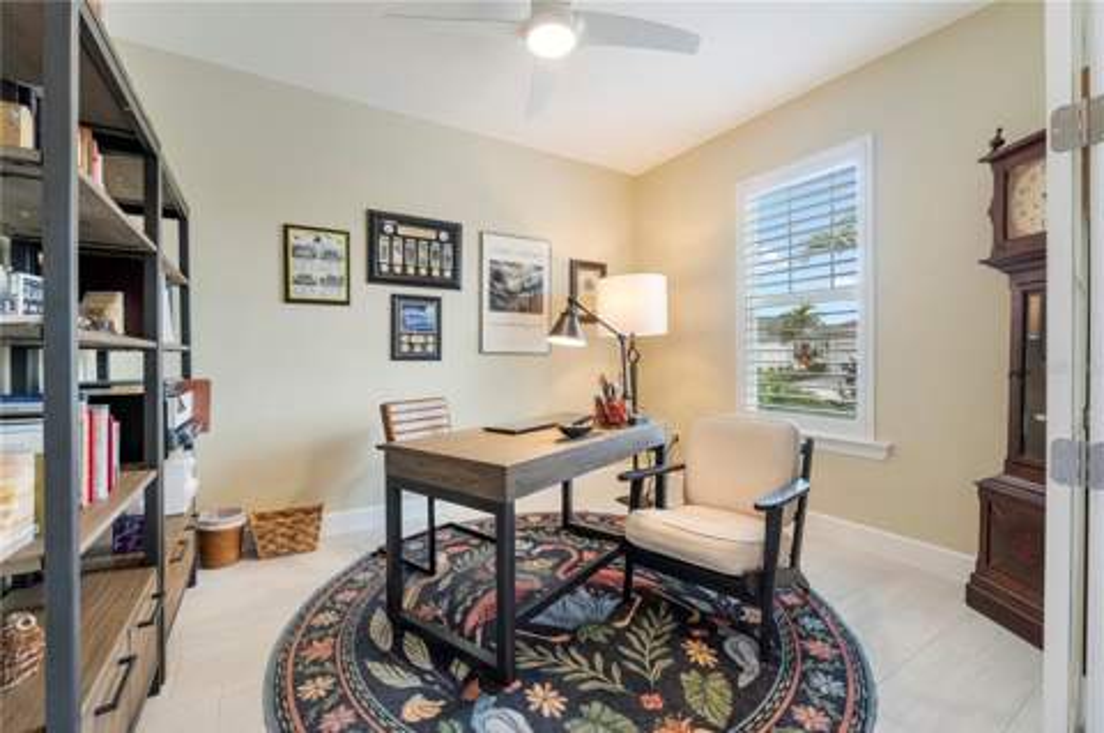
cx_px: 552
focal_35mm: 15
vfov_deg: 77.2
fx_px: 460
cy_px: 366
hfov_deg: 100.4
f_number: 4.5
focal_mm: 10
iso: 800
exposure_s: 1/30
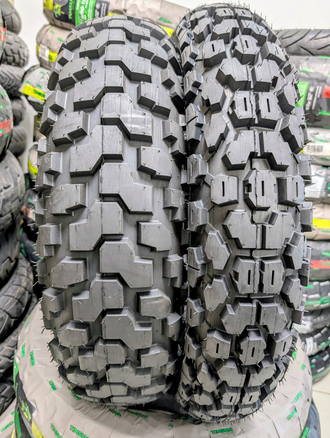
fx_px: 304
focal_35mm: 24
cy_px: 219
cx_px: 165
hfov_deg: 56.9
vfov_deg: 71.5
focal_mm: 6.9
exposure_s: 1/24.3
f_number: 1.68
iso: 24
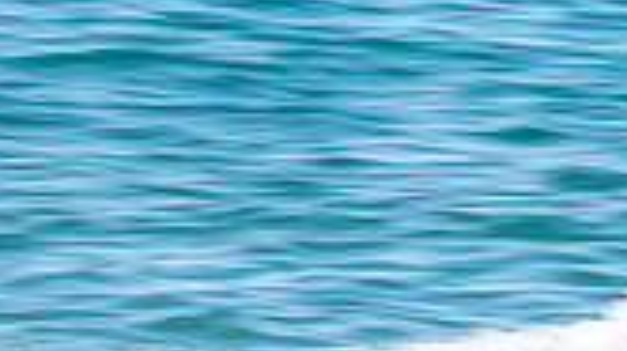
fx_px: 36441
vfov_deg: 0.6
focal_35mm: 2194
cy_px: 559
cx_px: 621
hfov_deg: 1.0
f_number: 22
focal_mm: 500
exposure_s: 1/40
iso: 64
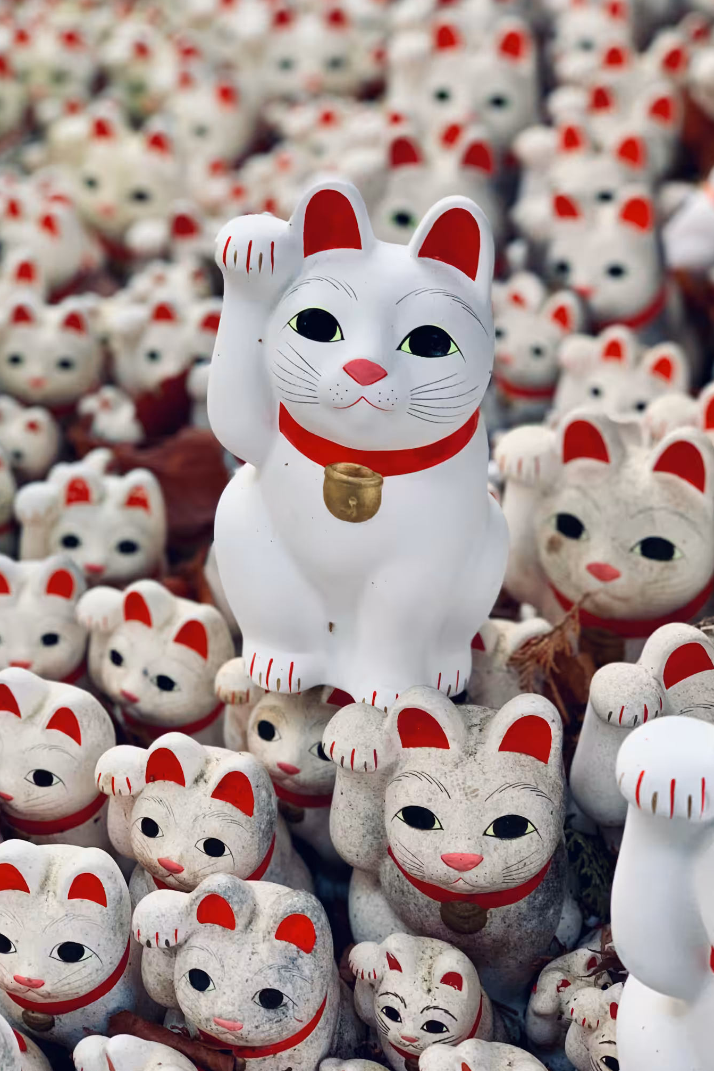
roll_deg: -0.7
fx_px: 1636
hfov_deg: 24.6
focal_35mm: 55
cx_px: 363
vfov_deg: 36.2
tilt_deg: -35.8
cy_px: 538
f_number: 2.4
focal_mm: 6
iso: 125
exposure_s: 1/73
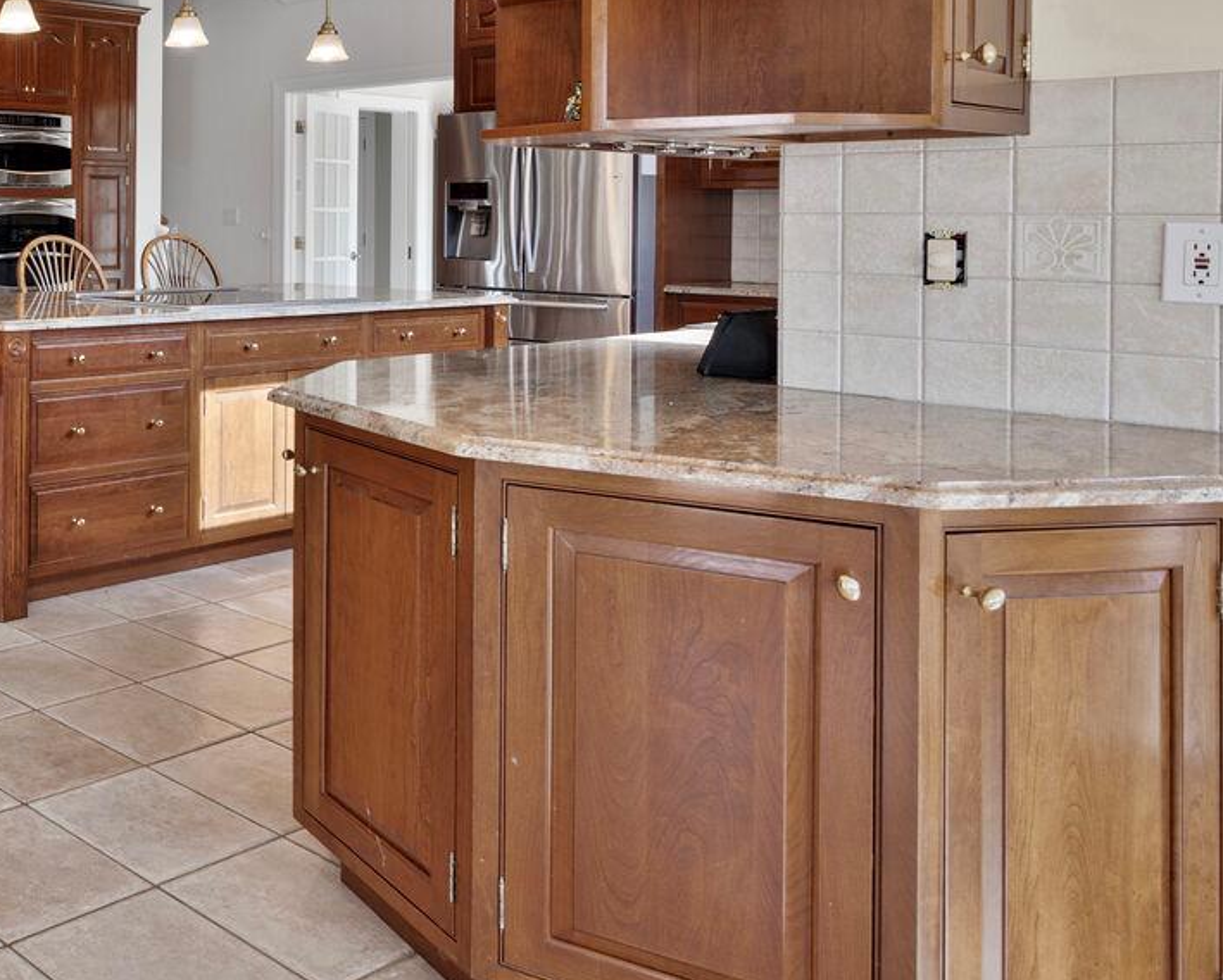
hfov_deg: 40.1
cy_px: 212
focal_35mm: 32
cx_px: -233
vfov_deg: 43.9
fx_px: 1159
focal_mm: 14
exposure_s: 1/15
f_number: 8
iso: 200
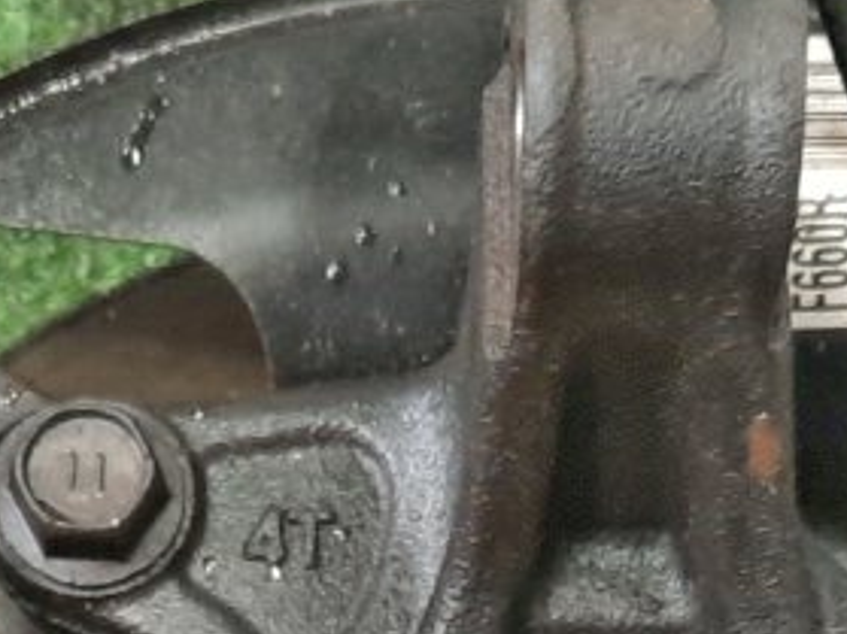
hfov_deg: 15.3
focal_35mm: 129
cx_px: 301
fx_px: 3155
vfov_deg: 10.9
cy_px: 1068
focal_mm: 4.6
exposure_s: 1/33
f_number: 2
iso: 338
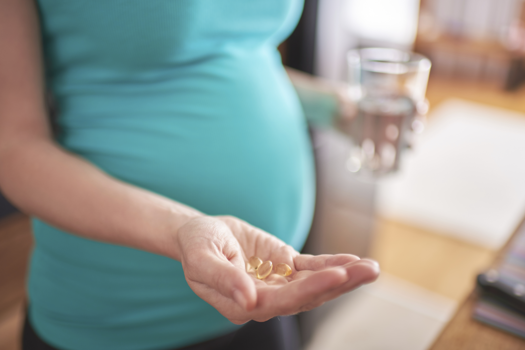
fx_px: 511
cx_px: 262
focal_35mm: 35
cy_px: 175
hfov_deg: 54.4
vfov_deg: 37.9
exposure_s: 1/100
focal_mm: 35
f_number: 1.4
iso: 125
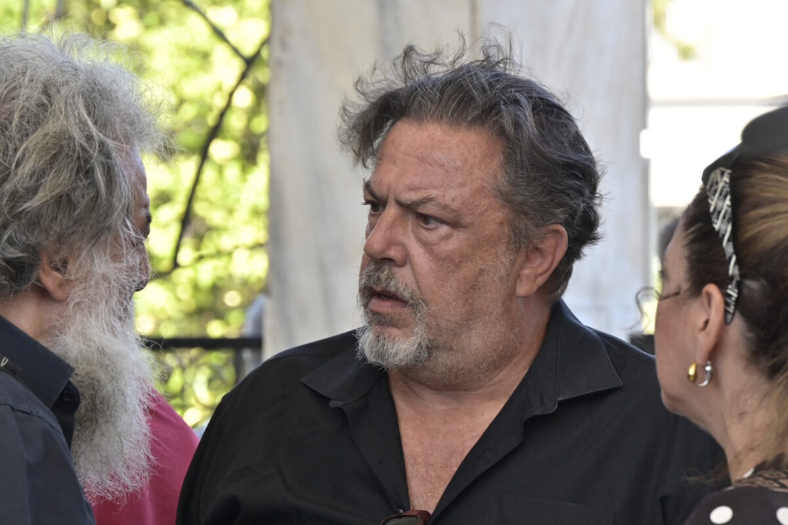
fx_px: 5406
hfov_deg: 8.3
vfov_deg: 5.6
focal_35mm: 247
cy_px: 262
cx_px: 394
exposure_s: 1/160
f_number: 8
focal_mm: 165
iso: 500
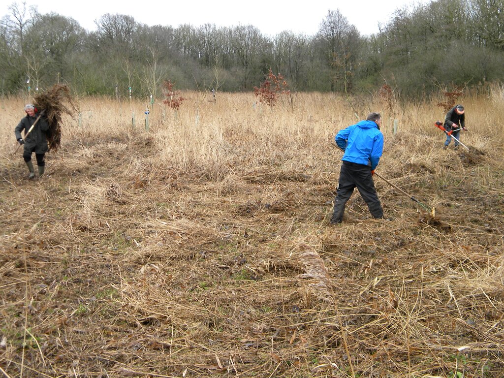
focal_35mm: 47
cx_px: 252
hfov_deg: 40.4
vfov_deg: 30.9
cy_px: 189
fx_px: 684
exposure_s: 1/86.1
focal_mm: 8.6
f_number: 3.9
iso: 80
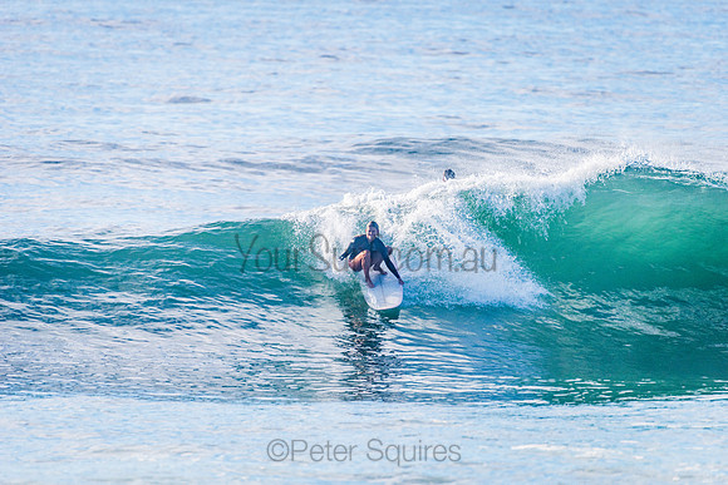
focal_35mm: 500
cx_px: 364
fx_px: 10113
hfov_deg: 4.1
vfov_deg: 2.8
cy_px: 242
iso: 280
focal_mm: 500
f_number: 5.6
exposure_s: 1/2000
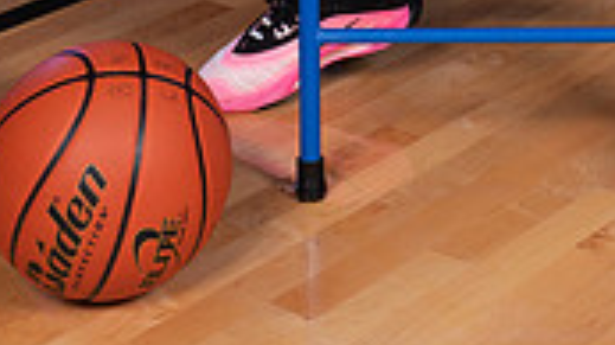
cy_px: -437
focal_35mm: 131
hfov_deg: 16.3
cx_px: 512
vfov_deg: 8.5
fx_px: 2135
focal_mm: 48
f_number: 7.1
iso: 500
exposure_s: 1/320
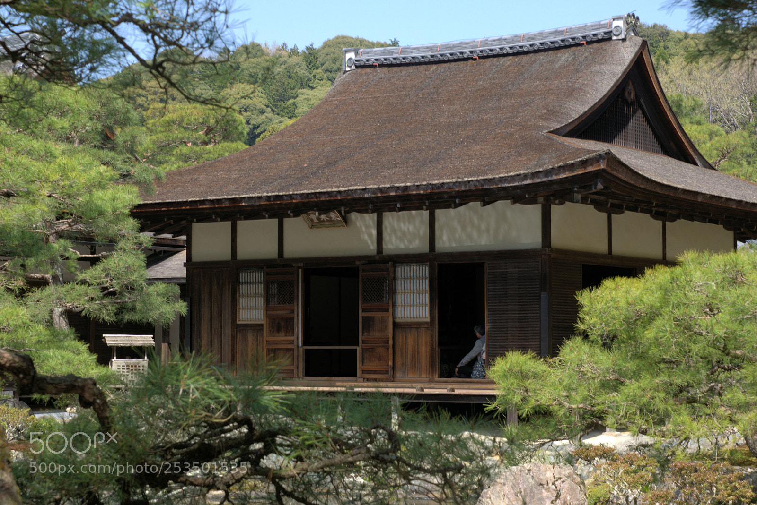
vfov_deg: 18.2
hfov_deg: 27.0
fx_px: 1578
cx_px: 378
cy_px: 252
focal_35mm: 75
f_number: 7.1
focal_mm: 50
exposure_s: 1/125
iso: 100
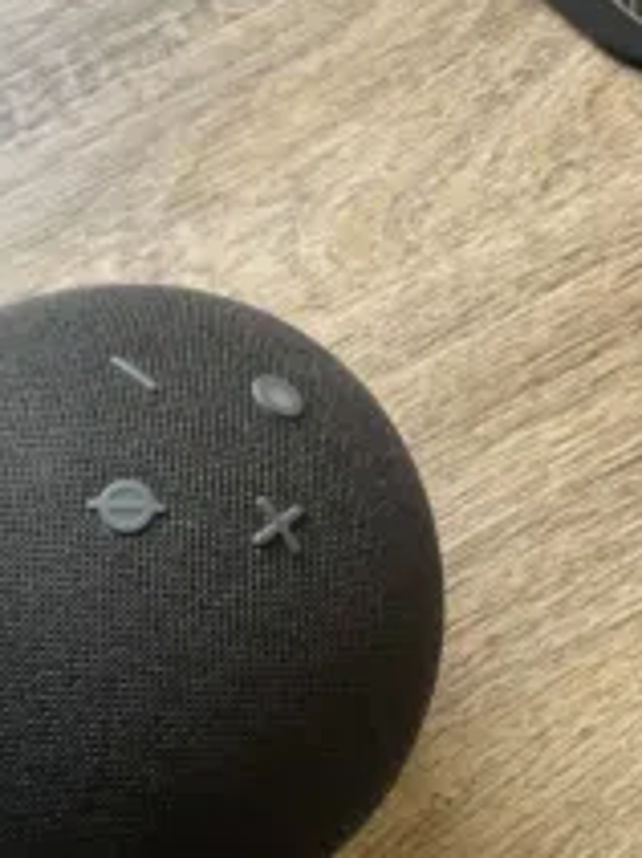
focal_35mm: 55
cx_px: 102
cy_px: 533
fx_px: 1361
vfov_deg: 34.8
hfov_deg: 25.9
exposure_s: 1/60
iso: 64
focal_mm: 3
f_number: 1.8
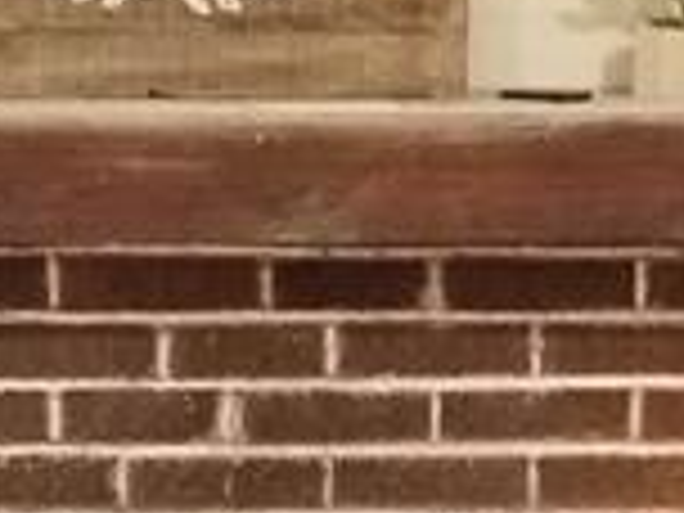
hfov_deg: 9.6
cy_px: 490
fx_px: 4051
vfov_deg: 7.2
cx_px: 189
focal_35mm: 205
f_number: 2.4
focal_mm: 6
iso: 800
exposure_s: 1/30
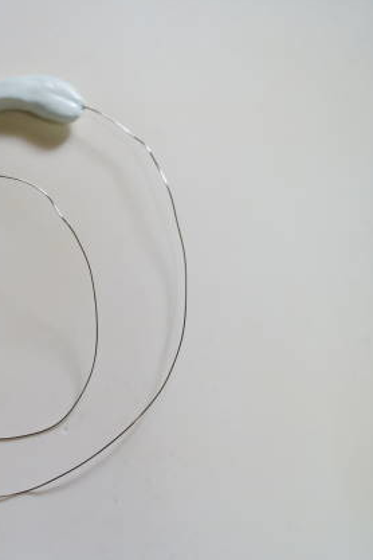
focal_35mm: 69
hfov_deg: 18.9
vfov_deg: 29.2
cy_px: 280
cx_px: -38
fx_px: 1072
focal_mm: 30
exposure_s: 1/60
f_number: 5
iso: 800
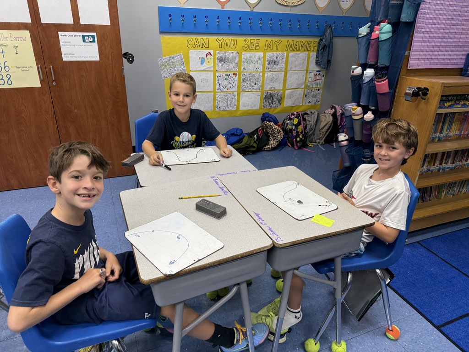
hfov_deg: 71.6
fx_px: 325
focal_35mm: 24
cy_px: 176
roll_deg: -0.7
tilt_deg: -24.3
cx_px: 234
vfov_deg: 56.8
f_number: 1.78
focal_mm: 6.76
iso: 200
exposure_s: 1/120
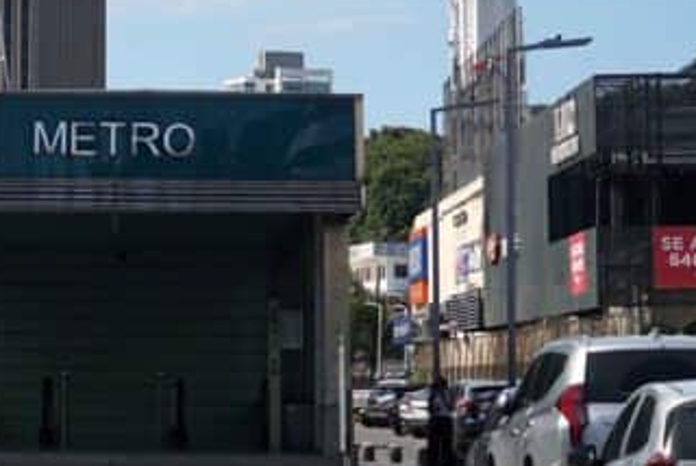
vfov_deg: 8.4
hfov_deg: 12.4
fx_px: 3154
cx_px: -83
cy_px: 19
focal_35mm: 163
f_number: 4
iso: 400
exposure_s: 1/5000
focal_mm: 51
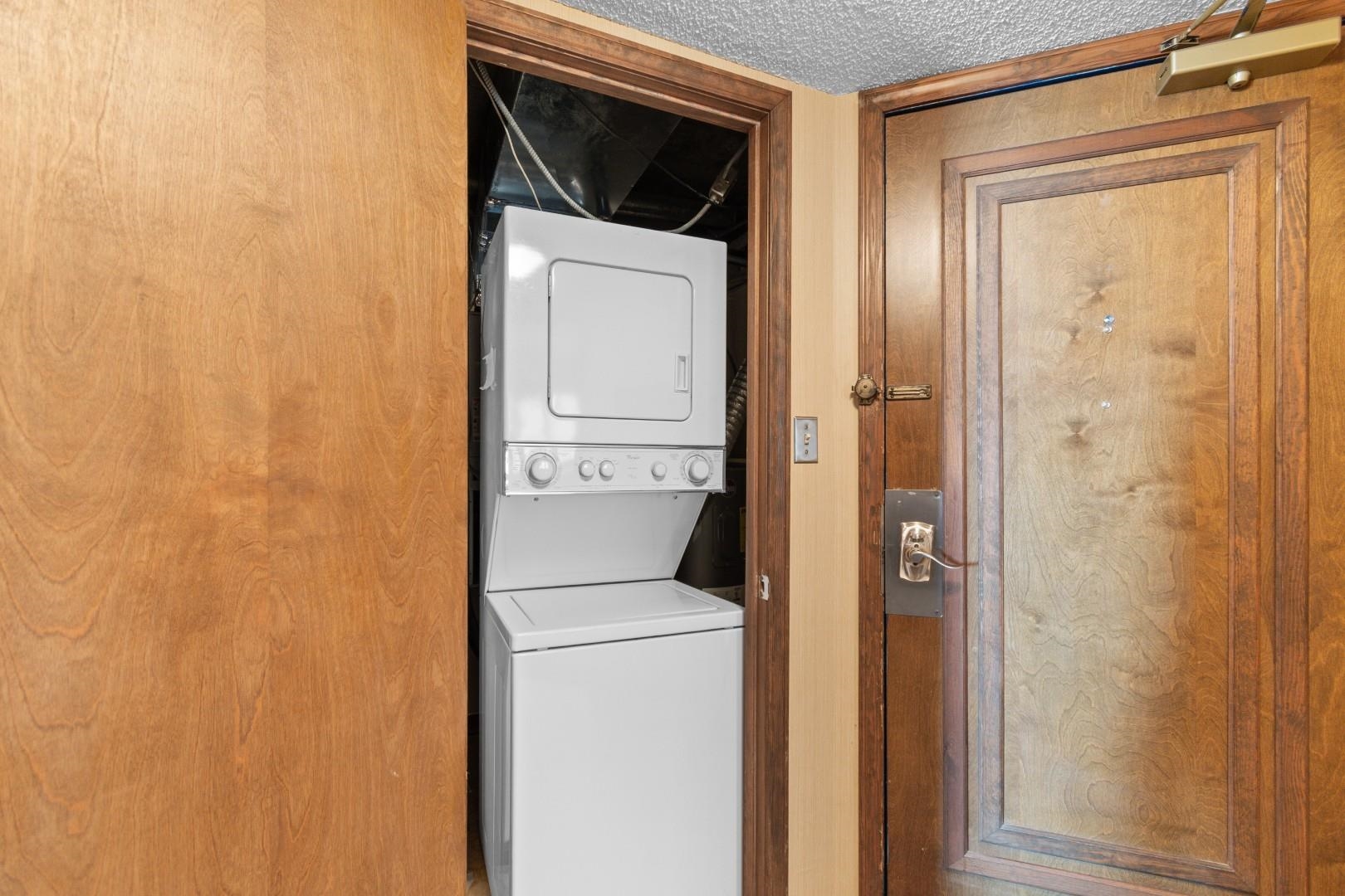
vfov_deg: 77.3
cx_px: 672
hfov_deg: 100.4
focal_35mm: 15
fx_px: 560
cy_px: 448
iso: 100
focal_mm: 10
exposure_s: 1
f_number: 4.5
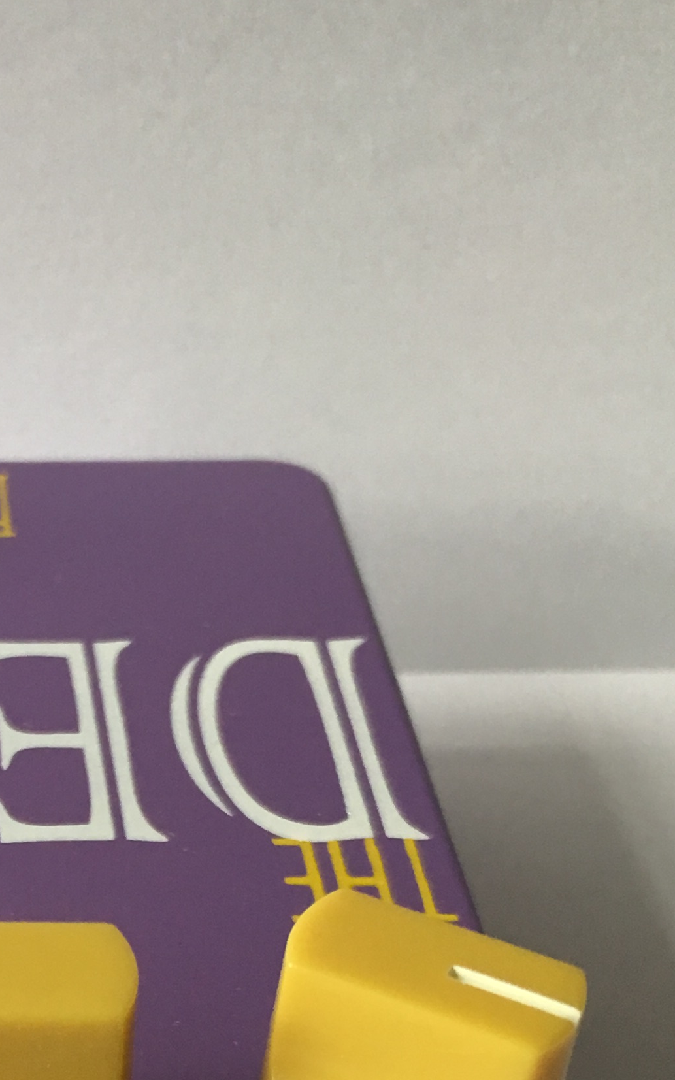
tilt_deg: -42.0
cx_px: -127
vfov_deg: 26.2
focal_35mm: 75
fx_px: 2208
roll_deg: -1.2
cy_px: 1060
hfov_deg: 16.7
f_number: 2.2
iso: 40
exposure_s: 1/30
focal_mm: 4.15
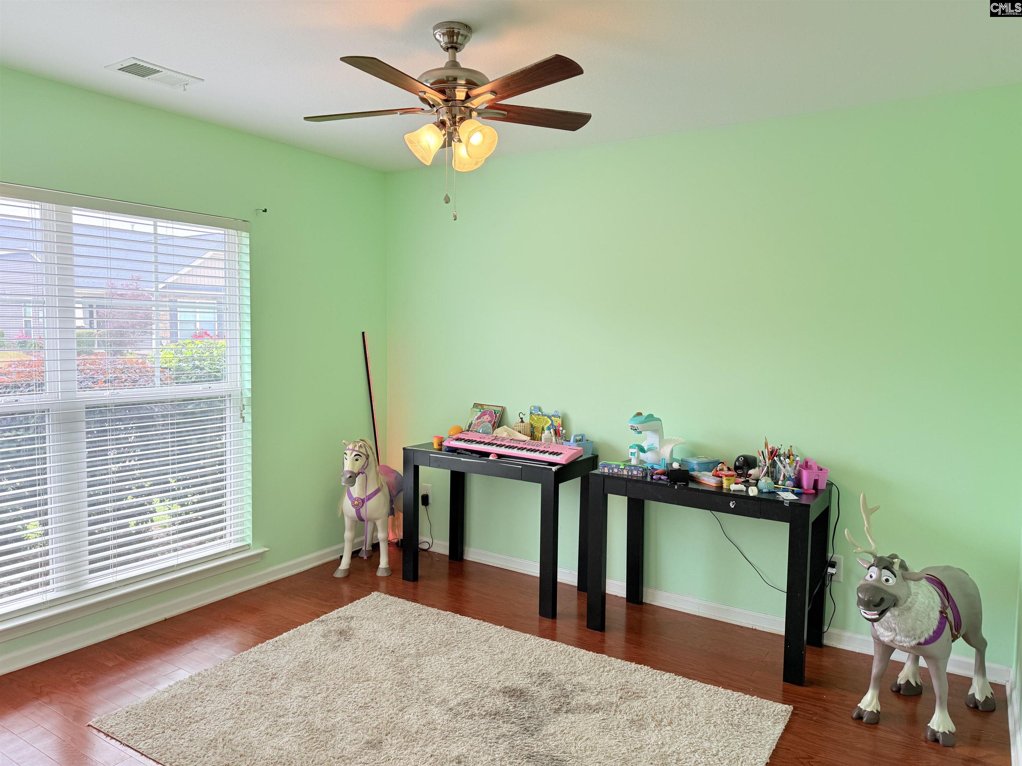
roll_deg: -0.8
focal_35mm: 24
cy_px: 383
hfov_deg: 71.6
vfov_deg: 56.8
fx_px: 709
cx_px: 511
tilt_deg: -3.4
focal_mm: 6.76
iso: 64
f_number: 1.78
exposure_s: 1/207
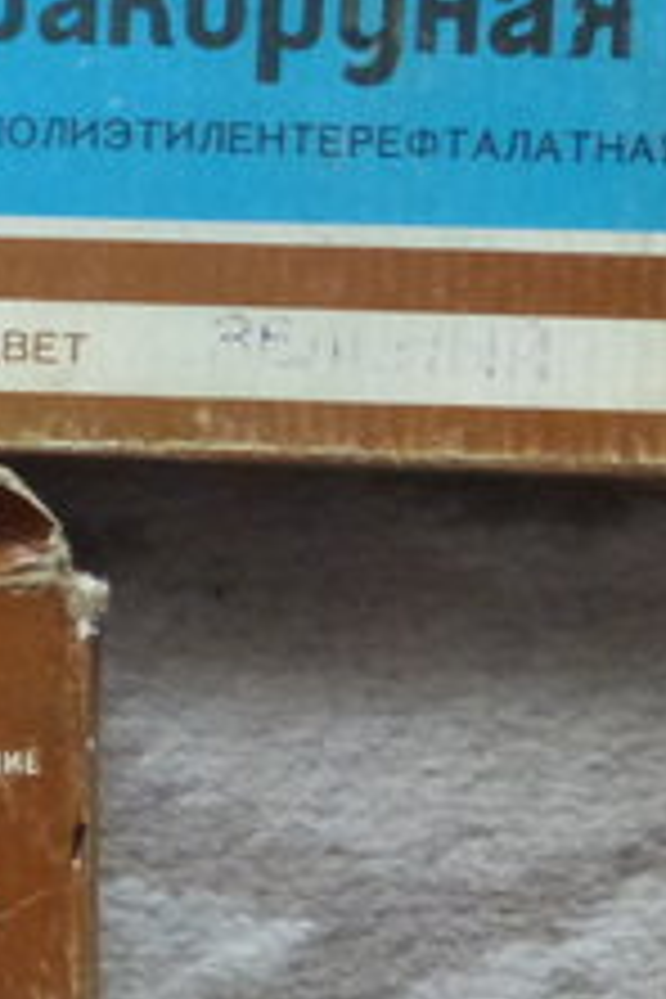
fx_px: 2497
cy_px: 446
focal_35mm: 90
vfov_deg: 22.6
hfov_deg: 12.8
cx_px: -756
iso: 800
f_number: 4
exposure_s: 1/125
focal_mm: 4.3
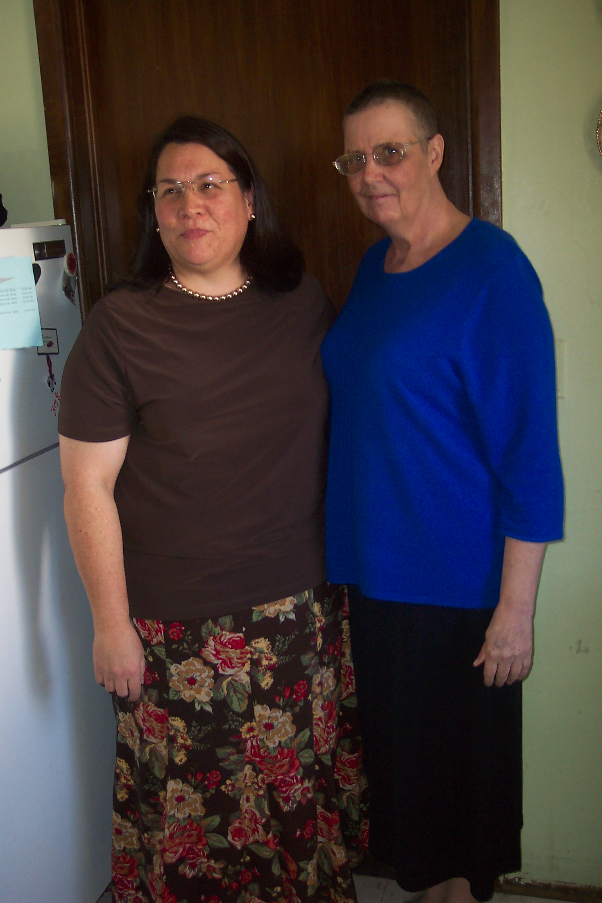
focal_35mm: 38
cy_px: 452
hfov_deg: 35.1
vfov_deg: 50.7
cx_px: 301
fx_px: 953
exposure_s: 1/30
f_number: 2.8
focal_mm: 8
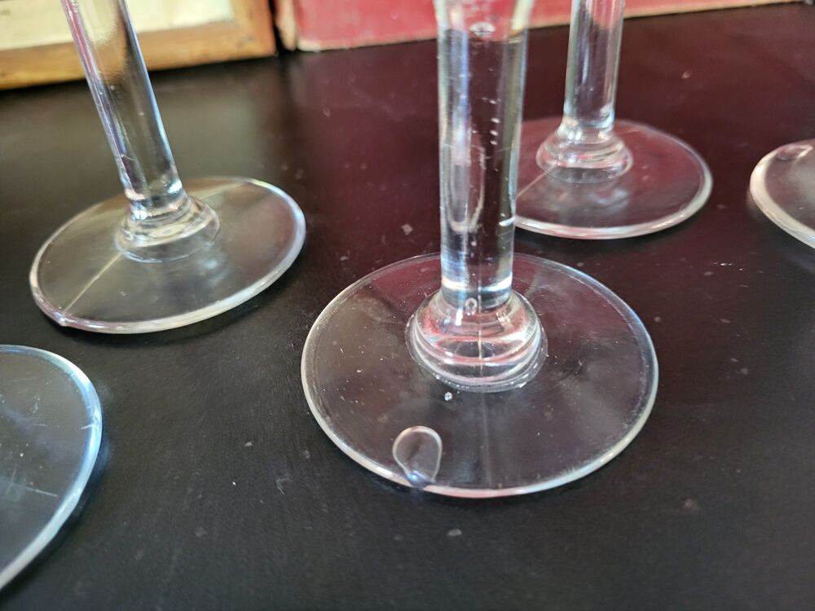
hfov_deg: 67.3
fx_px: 612
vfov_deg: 53.1
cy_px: 306
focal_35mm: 26
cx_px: 408
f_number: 1.8
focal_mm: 5.4
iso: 640
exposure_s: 1/25
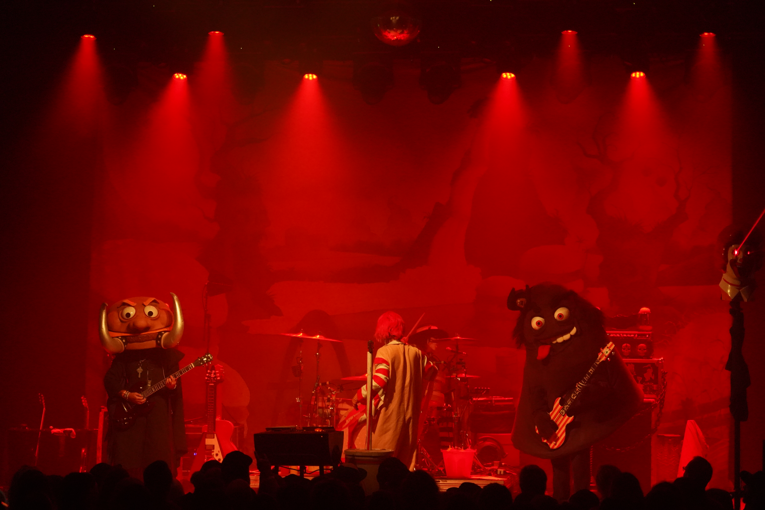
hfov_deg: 19.5
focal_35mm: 105
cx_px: 382
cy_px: 255
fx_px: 2231
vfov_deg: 13.0
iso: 10000
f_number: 4
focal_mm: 105
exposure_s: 1/160
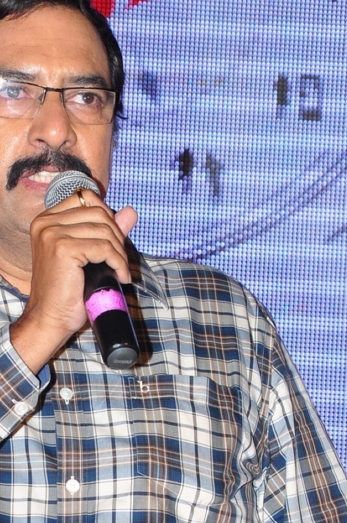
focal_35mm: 280
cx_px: 70
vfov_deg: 7.3
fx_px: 4059
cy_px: 484
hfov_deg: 4.9
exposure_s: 1/125
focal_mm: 90
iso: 400
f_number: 9
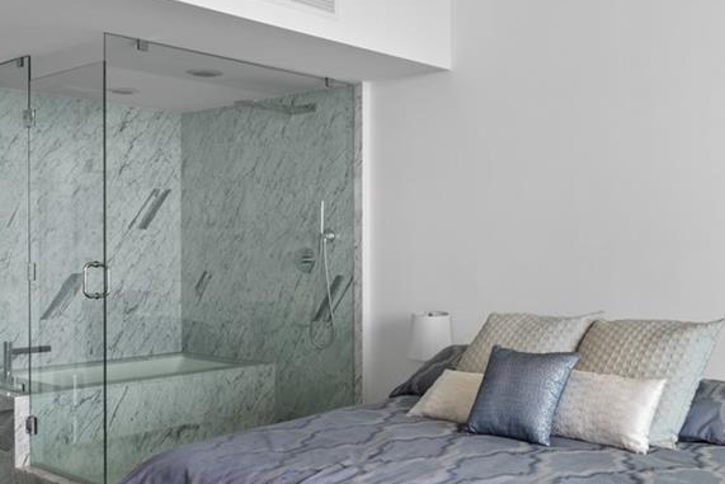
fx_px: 846
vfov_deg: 31.9
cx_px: 416
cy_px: 246
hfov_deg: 46.2
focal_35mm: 42
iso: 200
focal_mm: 10
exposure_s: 1/5
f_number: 9
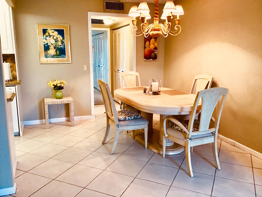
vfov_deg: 45.4
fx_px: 235
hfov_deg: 58.4
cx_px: 131
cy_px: 98
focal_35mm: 31
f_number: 2.4
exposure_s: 1/30
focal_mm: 3.3
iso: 100
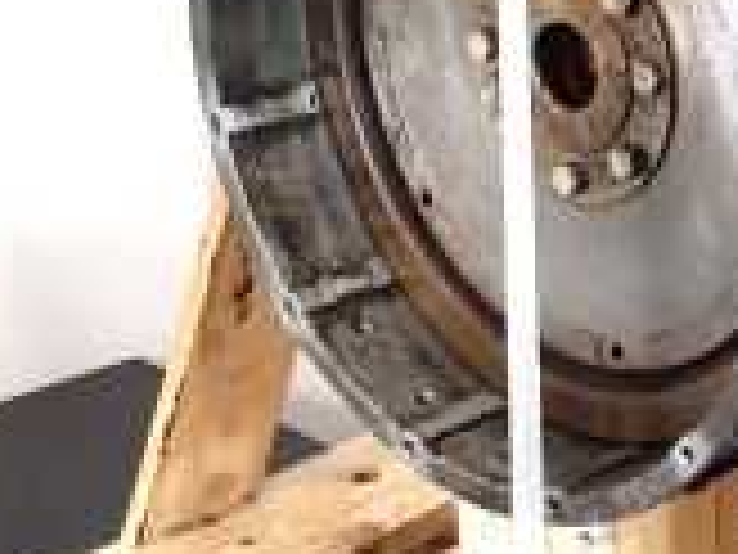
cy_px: -135
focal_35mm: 84
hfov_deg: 19.8
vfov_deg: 16.7
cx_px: 1148
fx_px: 1791
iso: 64
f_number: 1.8
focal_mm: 6.4
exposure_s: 1/50
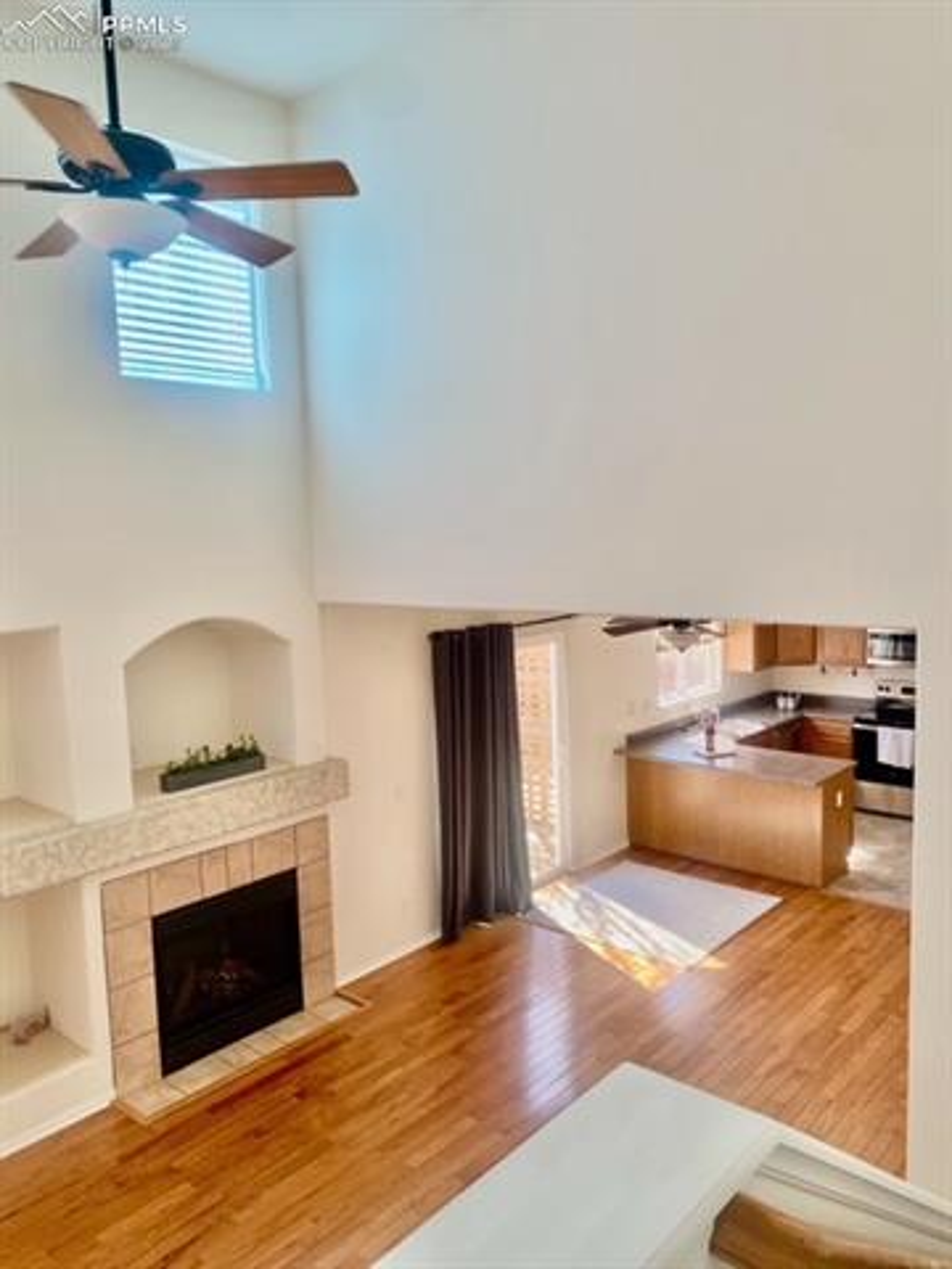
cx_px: 476
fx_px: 953
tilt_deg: -6.0
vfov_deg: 67.3
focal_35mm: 26
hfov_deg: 53.1
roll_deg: +2.0
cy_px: 634
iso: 80
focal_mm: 4.25
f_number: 1.8
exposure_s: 1/122
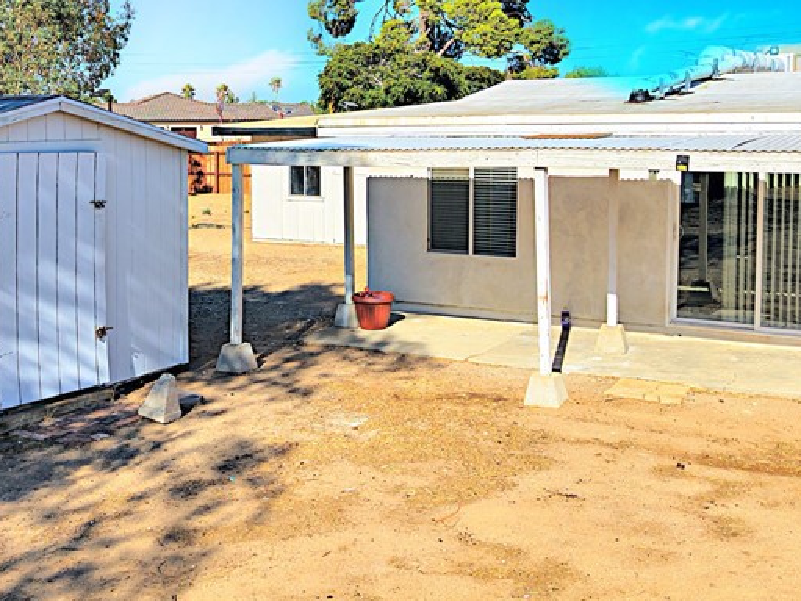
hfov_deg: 39.5
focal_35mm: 48
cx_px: 319
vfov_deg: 30.0
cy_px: 200
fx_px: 1111
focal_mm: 8.67
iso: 200
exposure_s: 1/8000
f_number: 1.8
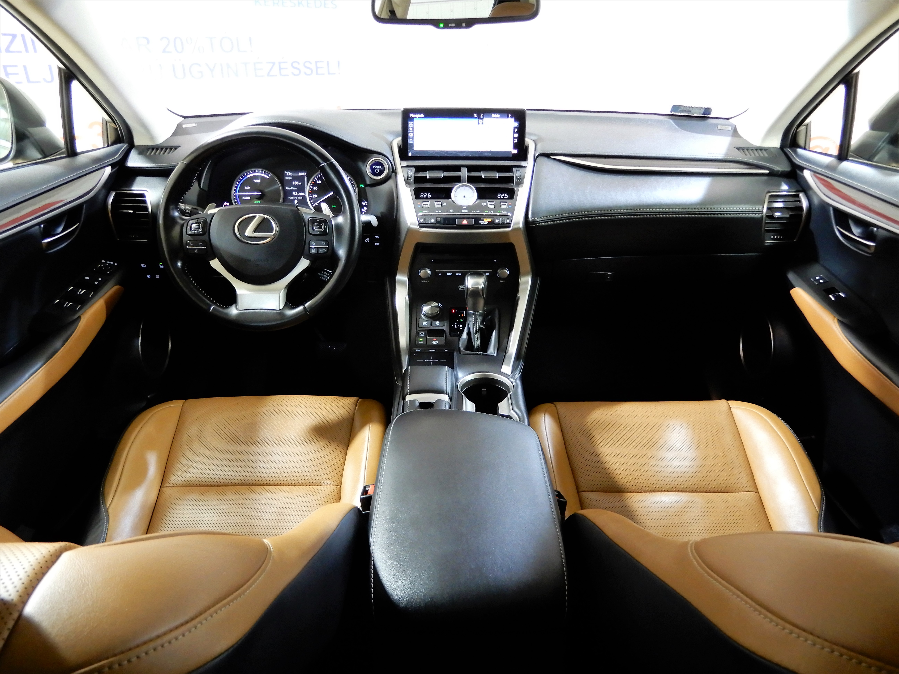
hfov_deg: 71.6
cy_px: 337
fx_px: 623
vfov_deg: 56.8
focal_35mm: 24
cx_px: 450
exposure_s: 1/10
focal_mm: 4.3
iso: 400
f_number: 3.4
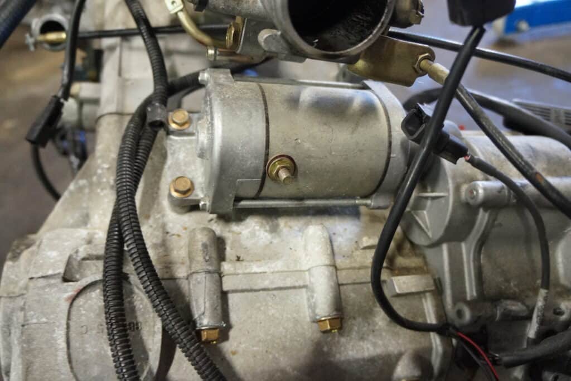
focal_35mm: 27
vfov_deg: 47.9
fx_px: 428
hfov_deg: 67.4
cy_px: 190
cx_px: 286
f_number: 3.5
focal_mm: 18
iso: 3200
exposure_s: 1/30
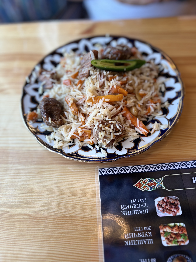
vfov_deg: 65.3
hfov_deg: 51.3
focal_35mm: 27
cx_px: 100
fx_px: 204
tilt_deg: -61.6
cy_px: 132
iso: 50
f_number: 1.6
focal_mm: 5.96
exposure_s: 1/100
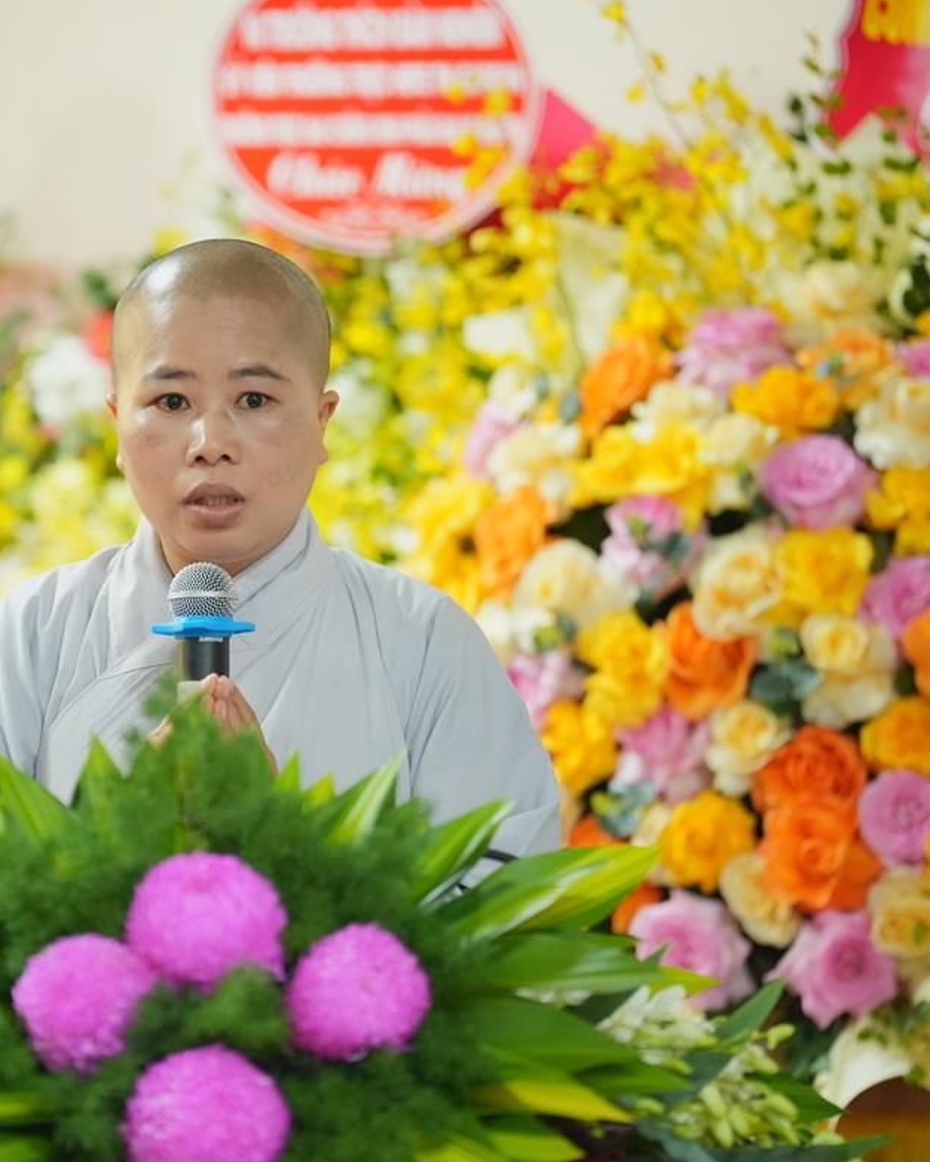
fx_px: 9905
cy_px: 572
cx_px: 174
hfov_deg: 5.4
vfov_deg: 6.7
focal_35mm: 288
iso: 4000
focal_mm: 200
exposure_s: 1/125
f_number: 2.8
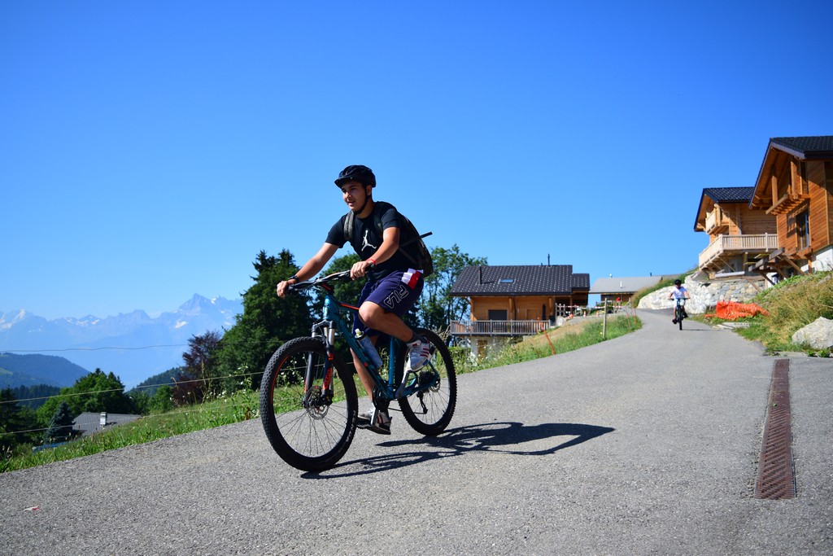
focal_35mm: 33
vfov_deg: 40.0
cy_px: 278
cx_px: 416
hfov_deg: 57.2
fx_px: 764
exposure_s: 1/1250
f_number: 3.8
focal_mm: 22
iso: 140
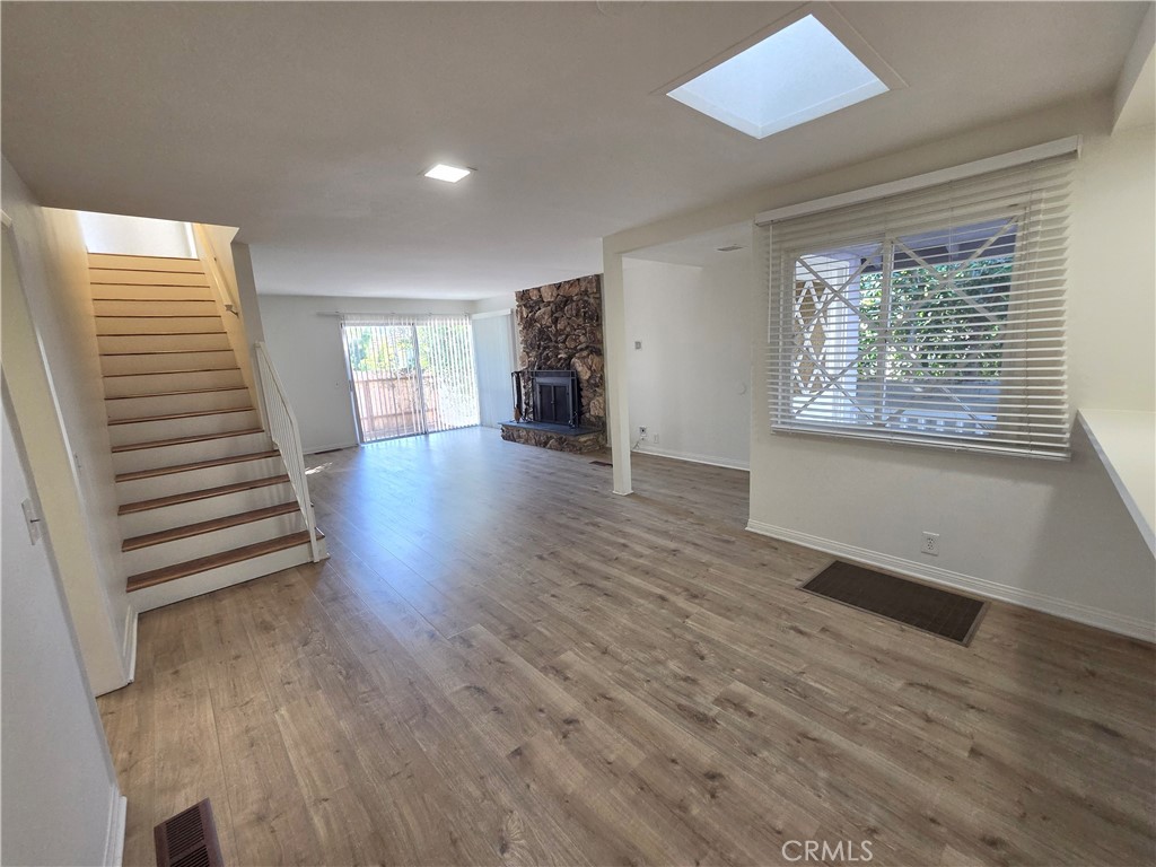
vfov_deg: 89.9
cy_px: 434
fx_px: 434
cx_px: 578
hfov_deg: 106.2
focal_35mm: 13
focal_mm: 2.2
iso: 320
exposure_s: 1/60
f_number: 2.2
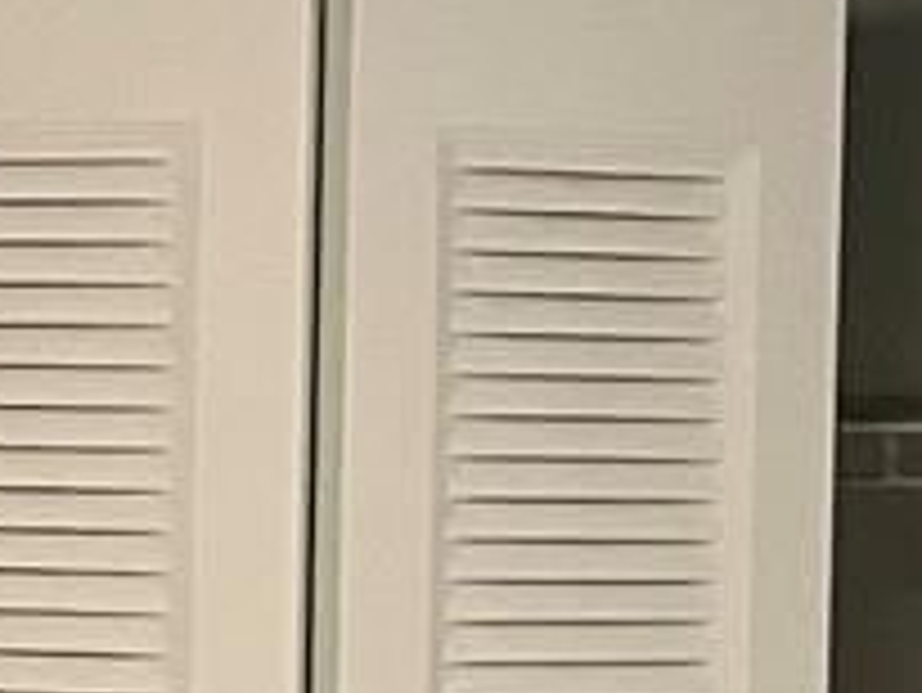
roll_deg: +0.1
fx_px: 5410
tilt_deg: -0.8
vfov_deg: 7.3
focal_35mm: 203
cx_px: -355
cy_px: 540
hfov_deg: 9.5
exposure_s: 1/60
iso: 320
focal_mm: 4.2
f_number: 1.6
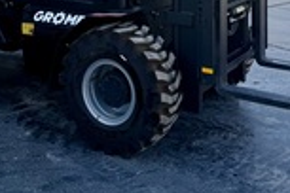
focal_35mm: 67
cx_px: 151
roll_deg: +0.8
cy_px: -96
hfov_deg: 30.1
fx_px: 540
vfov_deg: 18.1
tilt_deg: +2.0
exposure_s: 1/3145
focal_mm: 6.76
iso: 80
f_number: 1.78
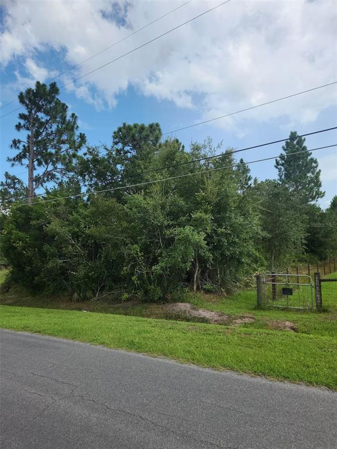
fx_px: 299
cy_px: 224
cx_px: 168
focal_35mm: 23
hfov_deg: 58.9
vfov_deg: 73.9
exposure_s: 1/1108
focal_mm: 5.4
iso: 20
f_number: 1.8
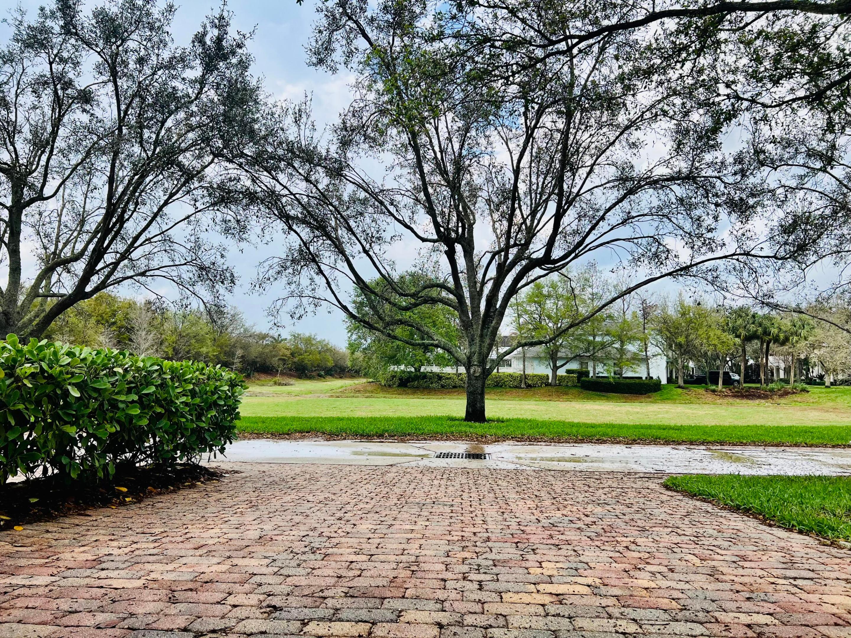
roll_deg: -0.4
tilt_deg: +4.9
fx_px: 639
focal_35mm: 26
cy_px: 319
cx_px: 426
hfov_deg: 67.3
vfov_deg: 53.1
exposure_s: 1/2632
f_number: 1.5
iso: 50
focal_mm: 5.7
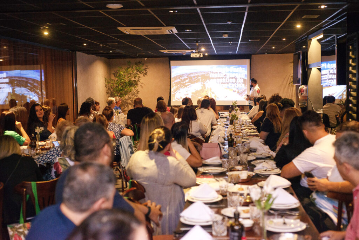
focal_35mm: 50
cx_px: 180
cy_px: 120
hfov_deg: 39.6
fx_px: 499
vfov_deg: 27.0
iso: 1250
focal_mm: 50
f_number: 3.2
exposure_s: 1/125
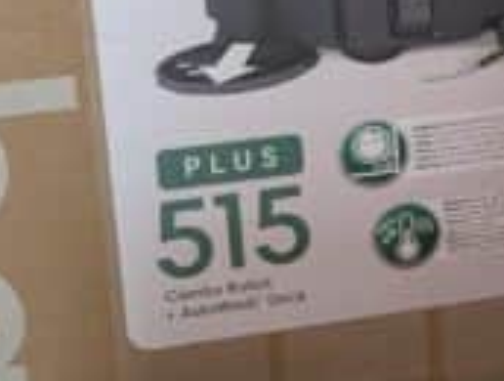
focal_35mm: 97
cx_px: 727
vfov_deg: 14.8
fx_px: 1416
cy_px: -91
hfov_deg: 18.2
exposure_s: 1/23.8
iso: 340
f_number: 1.68
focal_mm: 6.9
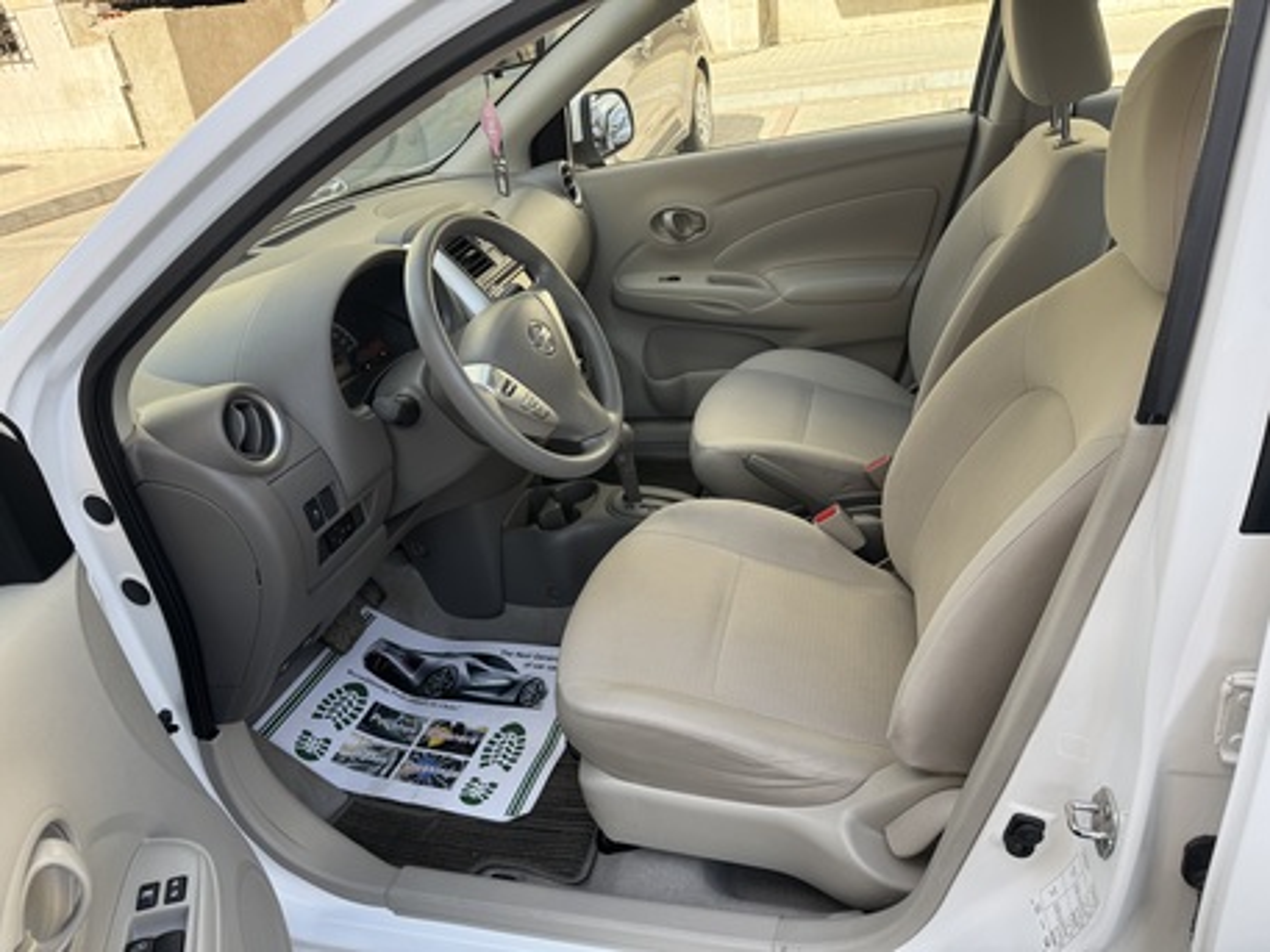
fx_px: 881
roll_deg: +7.8
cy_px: 476
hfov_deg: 71.6
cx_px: 635
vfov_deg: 56.8
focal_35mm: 24
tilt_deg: -28.3
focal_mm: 6.76
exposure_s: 1/488
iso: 80
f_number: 1.78
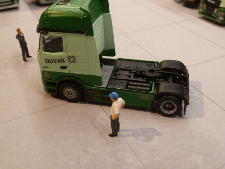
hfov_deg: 50.1
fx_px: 240
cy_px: 84
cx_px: 112
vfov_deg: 38.7
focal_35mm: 37
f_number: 3.6
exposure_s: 1/30
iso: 320
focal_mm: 6.1
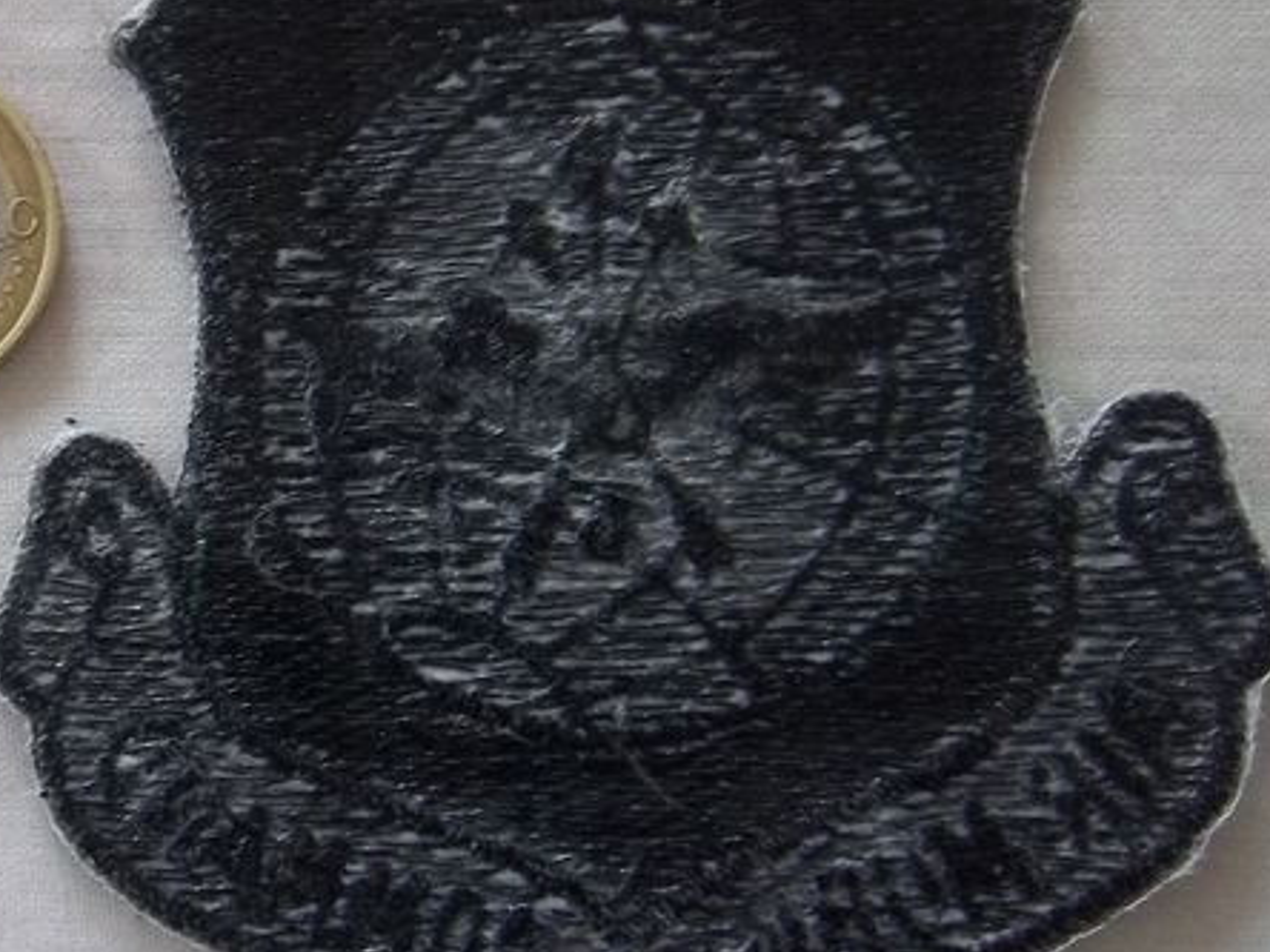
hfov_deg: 28.0
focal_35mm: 63
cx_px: -123
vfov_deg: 23.3
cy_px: 546
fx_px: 2311
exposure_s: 1/30
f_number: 3.5
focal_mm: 5.05
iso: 102
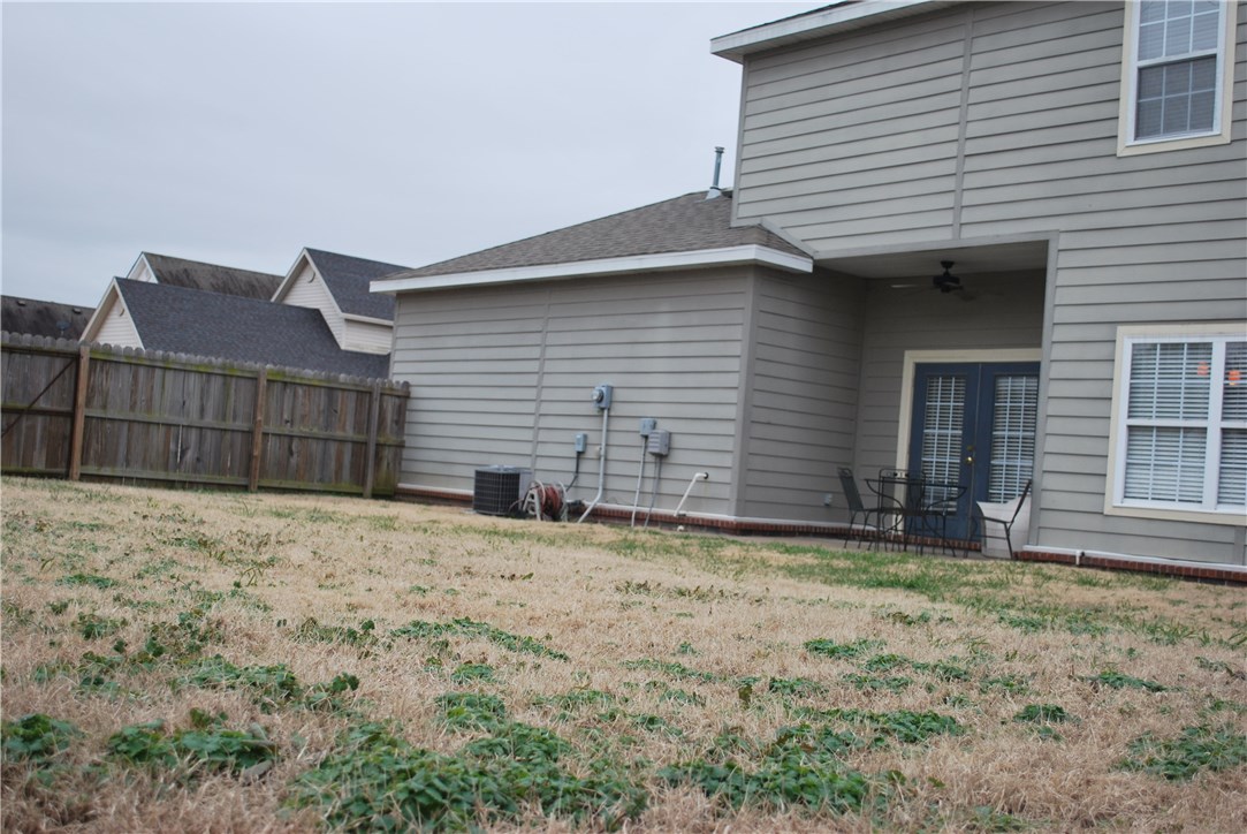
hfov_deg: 49.5
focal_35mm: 39
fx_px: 1352
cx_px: 624
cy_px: 417
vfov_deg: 34.3
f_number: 4.5
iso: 200
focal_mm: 26
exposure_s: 1/80
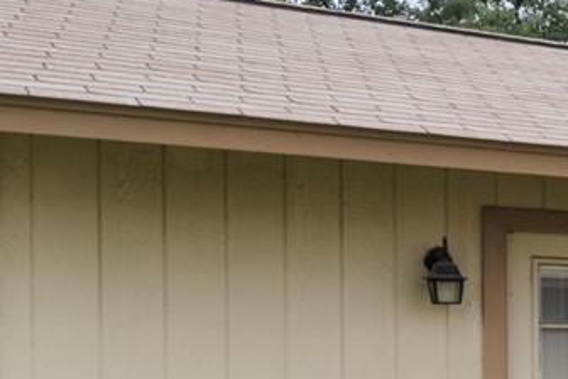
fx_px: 1530
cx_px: 1537
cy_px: 389
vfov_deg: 13.9
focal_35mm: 97
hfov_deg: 12.8
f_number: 8
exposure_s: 1/400
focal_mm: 15
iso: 400
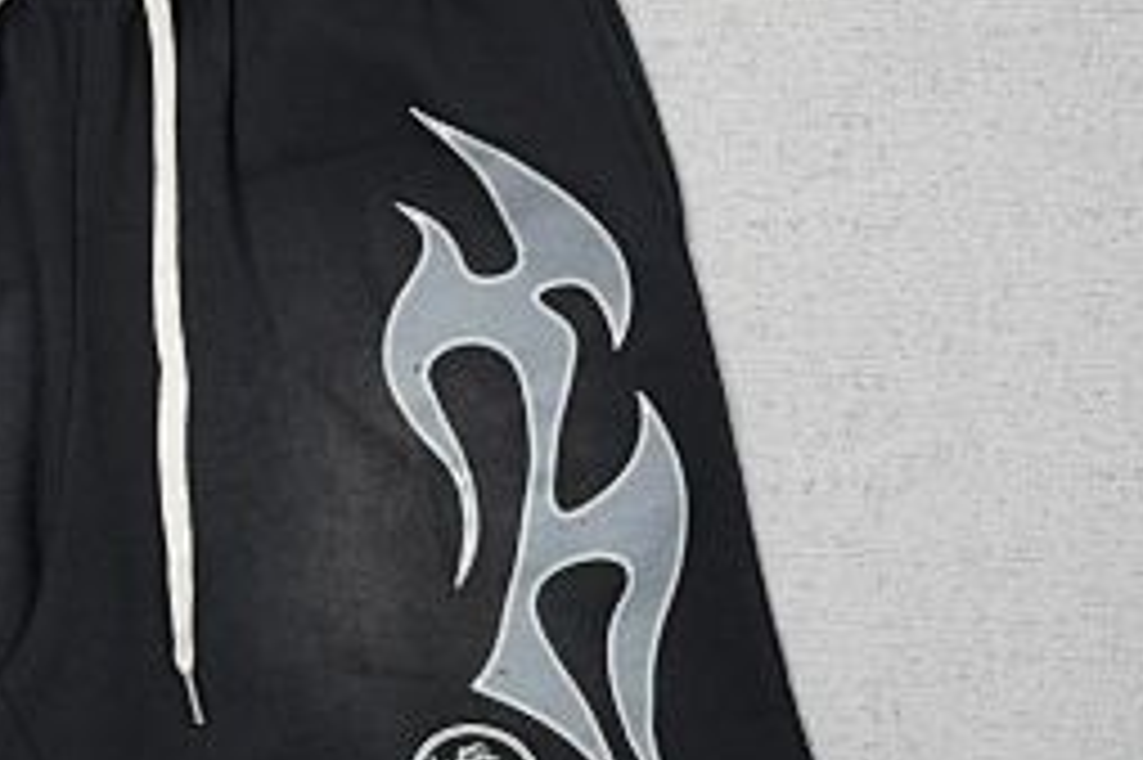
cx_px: 153
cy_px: 416
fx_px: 2126
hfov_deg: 29.1
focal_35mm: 67
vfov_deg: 20.3
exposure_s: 1/100
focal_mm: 34
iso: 1600
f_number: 10
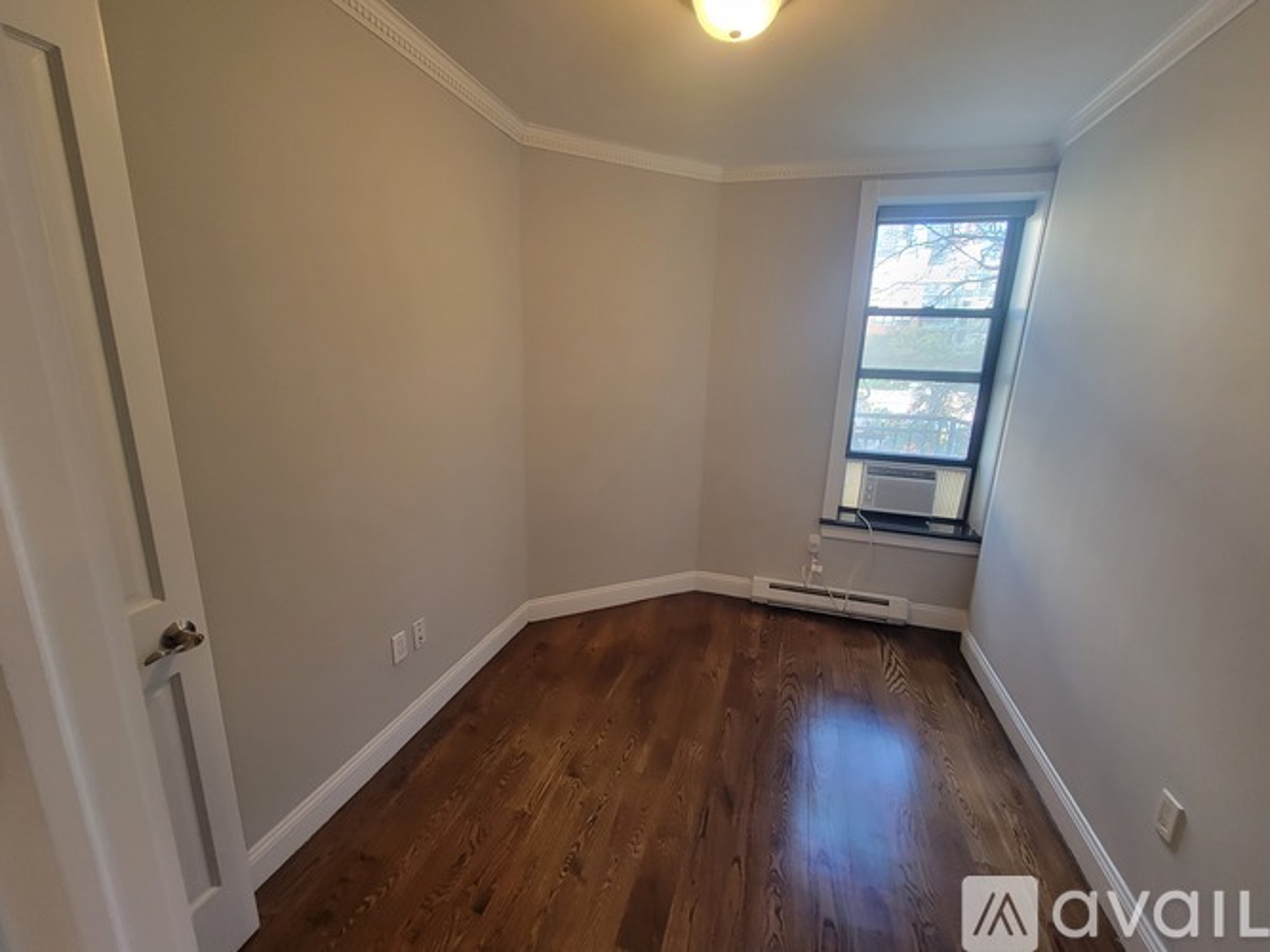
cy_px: 476
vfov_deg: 89.9
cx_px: 635
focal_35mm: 13
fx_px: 477
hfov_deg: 106.2
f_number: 2.2
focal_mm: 2.2
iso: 160
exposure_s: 1/60
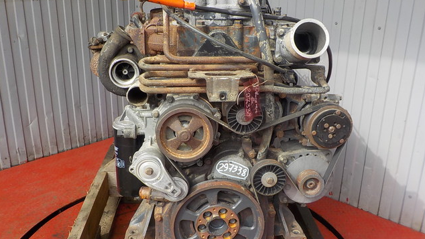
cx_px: 211
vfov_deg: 35.7
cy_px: 114
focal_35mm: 33
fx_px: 372
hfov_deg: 59.5
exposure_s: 1/200
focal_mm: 4.1
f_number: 3.3
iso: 125
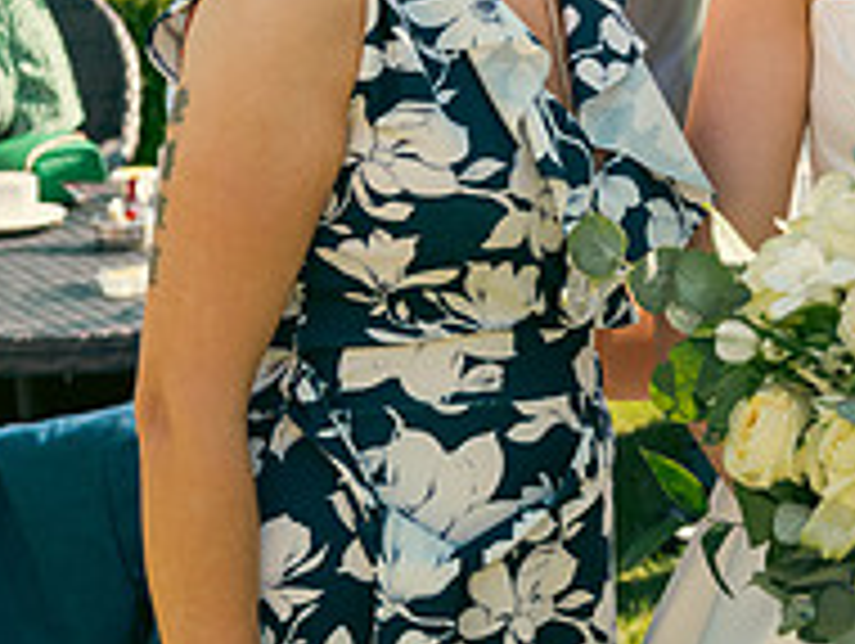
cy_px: -11
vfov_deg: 11.4
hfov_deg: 14.8
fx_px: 3190
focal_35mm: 129
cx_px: 1026
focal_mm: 44
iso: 200
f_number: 5
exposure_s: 1/500
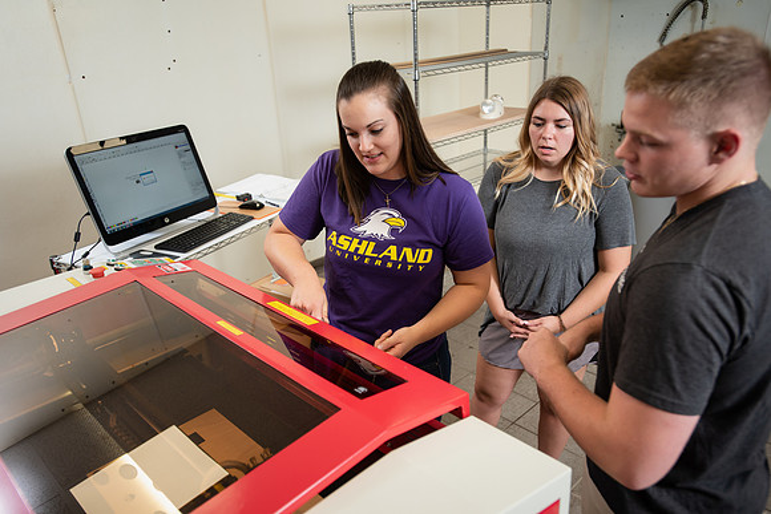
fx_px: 600
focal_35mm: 28
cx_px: 386
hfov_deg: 65.5
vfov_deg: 46.4
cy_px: 257
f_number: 3.5
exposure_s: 1/200
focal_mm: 28
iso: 400
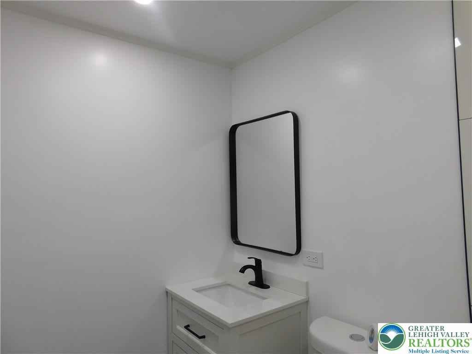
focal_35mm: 23
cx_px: 236
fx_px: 314
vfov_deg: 58.9
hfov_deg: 73.9
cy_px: 177
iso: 125
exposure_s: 1/60
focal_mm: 4
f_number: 3
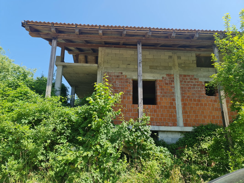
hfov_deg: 69.4
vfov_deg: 54.9
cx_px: 122
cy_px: 92
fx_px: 176
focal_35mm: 25
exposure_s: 1/420
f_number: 1.8
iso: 50
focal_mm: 7
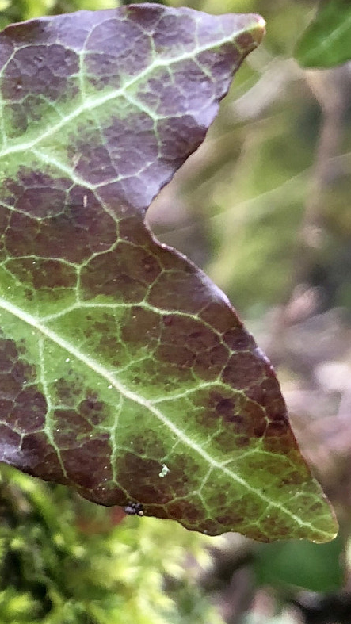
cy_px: 341
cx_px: -121
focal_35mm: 62
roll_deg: -2.2
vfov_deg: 33.8
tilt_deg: -15.9
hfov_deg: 18.0
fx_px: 1025
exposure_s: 1/17
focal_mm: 3.99
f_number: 1.8
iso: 32
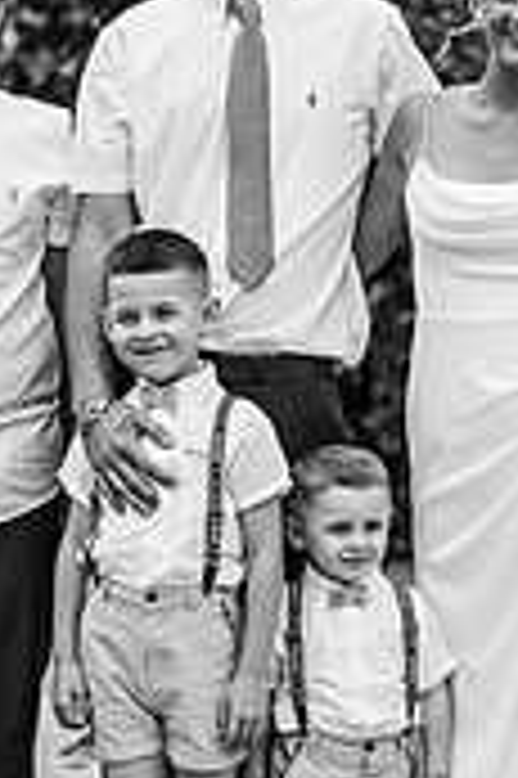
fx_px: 4779
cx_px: 331
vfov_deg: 9.3
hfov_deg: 6.2
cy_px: 472
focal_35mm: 221
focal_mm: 85
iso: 100
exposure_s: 1/2000
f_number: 2.2
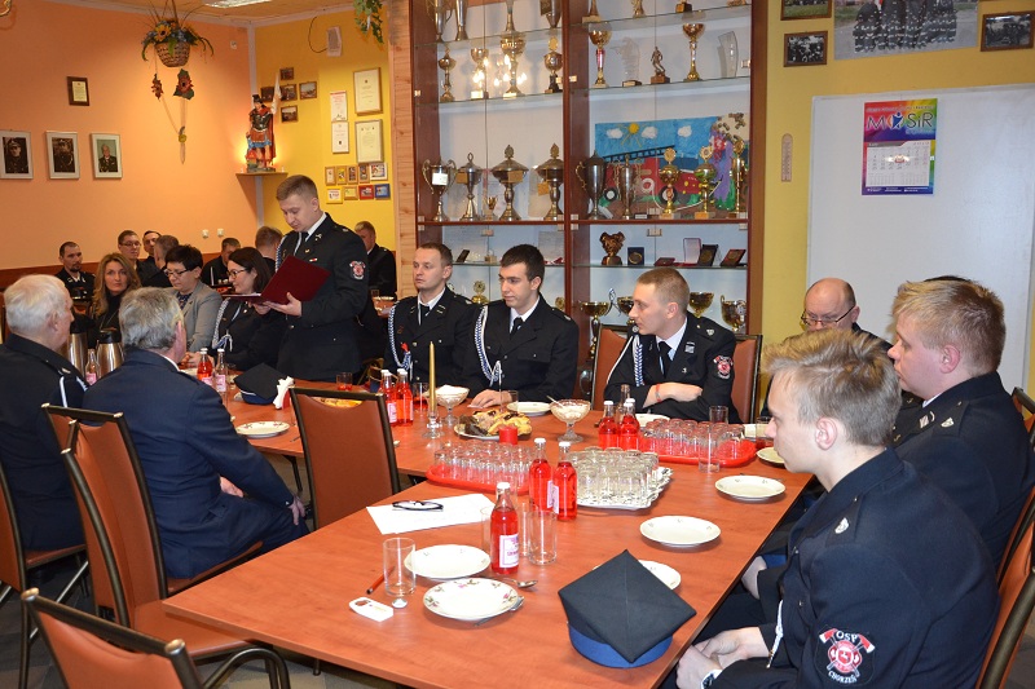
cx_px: 518
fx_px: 905
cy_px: 344
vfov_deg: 41.7
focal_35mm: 32
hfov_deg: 59.5
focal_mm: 21
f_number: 3.8
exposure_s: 1/60
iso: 1400
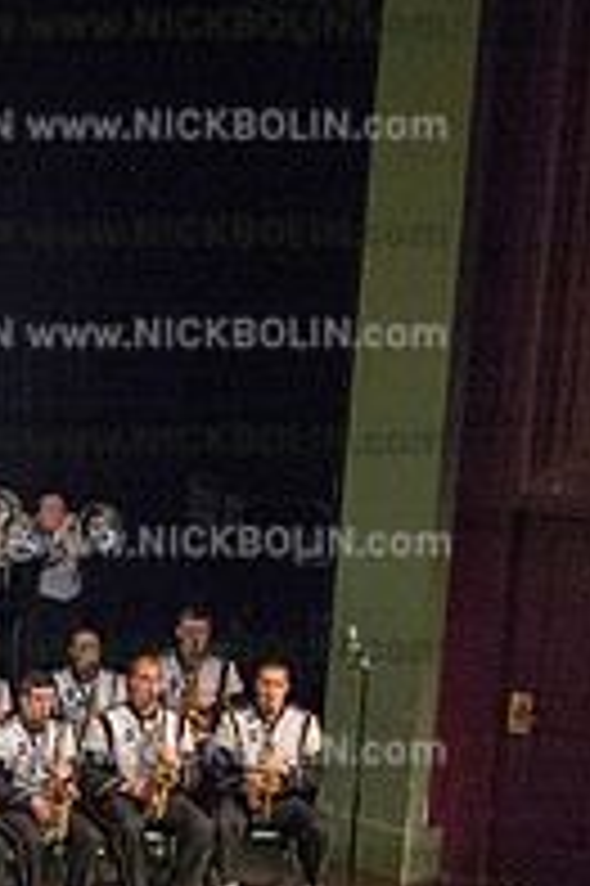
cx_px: -608
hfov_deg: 6.5
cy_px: 751
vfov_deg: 10.0
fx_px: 5073
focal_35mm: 206
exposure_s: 1/800
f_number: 2.8
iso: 8000
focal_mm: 70
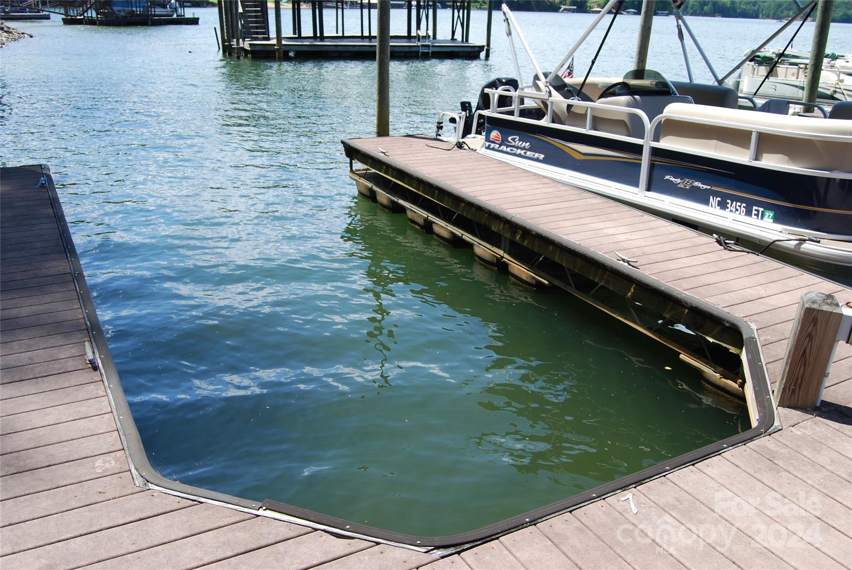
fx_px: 711
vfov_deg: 43.7
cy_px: 285
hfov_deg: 61.9
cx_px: 426
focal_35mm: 30
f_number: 6.3
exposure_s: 1/160
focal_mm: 20
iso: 100
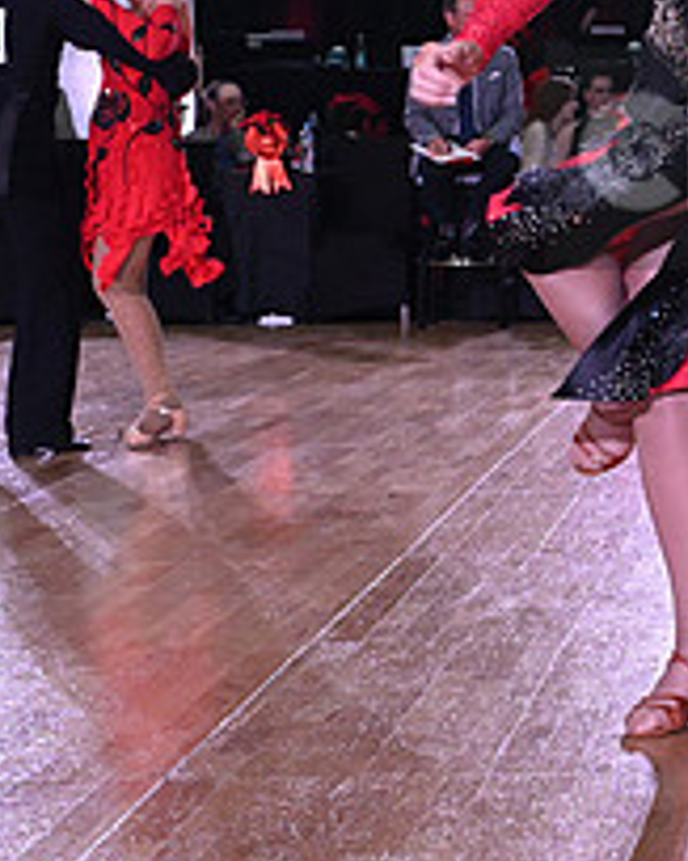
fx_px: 2853
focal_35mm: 112
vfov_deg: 17.0
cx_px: 1005
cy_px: 158
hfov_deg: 13.1
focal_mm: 42
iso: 5000
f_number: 8
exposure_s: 1/320
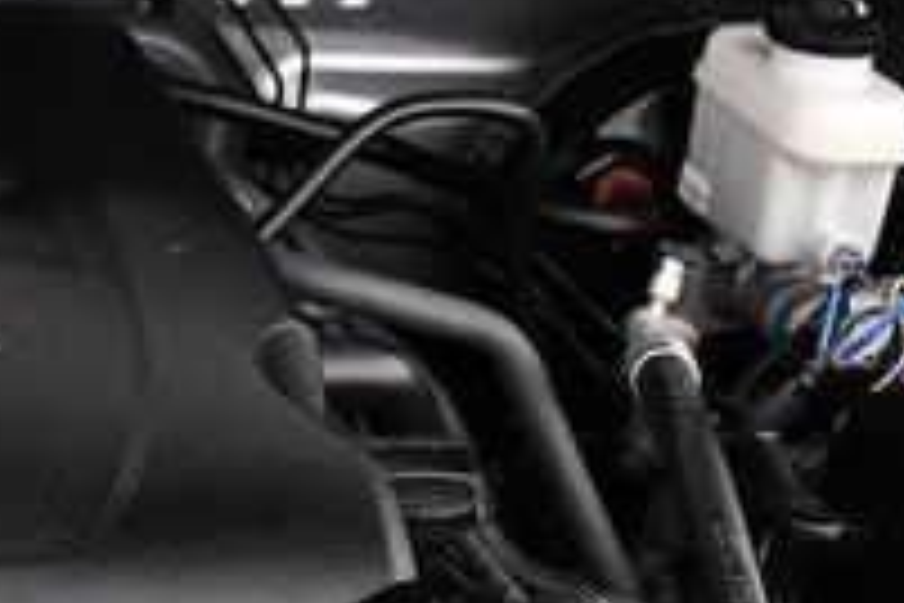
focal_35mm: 86
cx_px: -252
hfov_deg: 21.5
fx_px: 2159
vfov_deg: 15.9
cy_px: 277
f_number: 3.5
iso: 2500
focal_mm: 18
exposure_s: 1/160
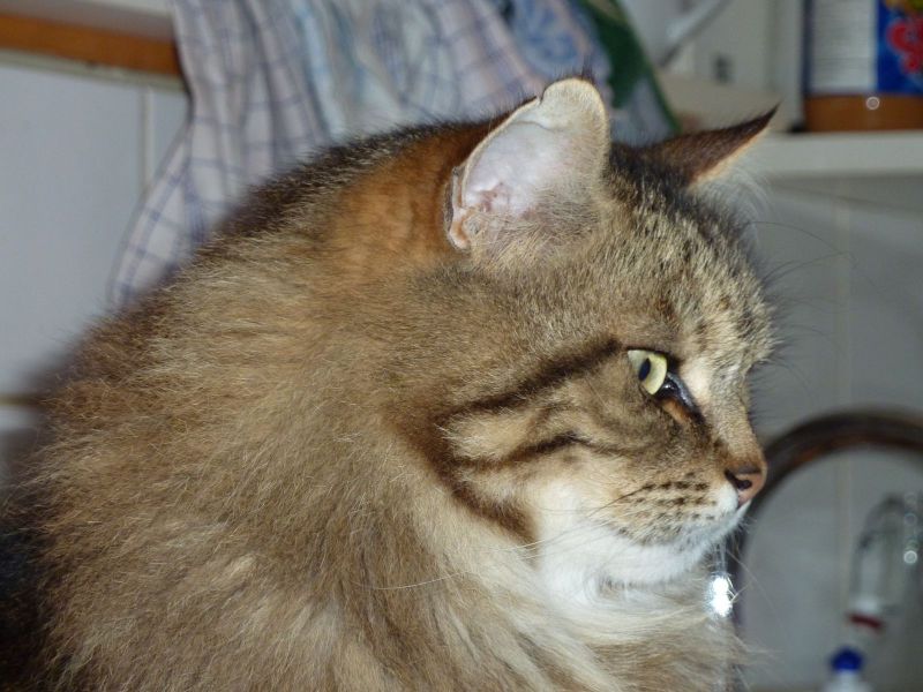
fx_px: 4213
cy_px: 346
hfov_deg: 12.5
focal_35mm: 158
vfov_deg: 9.4
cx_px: 462
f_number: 4.5
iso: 200
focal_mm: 25.9
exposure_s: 1/80
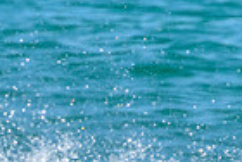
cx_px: -147
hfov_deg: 0.5
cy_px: 345
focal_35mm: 4545
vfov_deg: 0.3
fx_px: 30617
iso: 1100
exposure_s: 1/2000
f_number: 11
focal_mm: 800
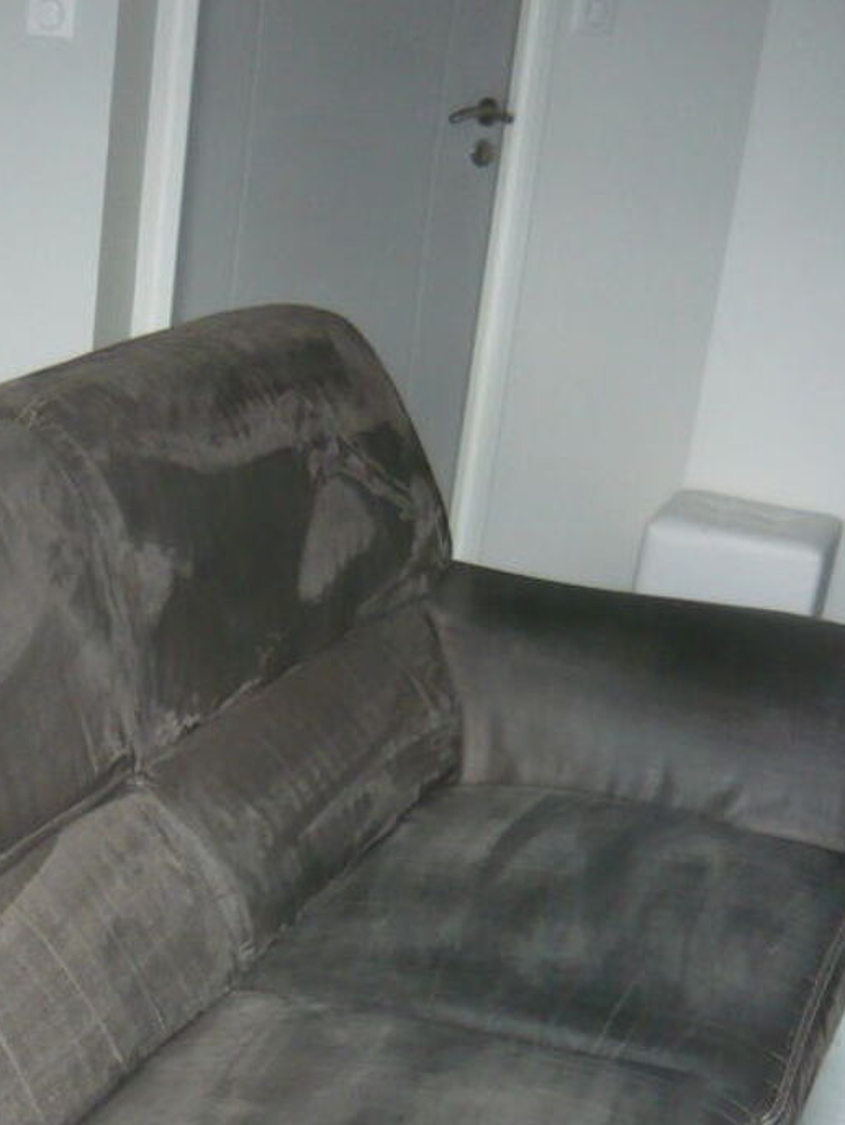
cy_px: 1037
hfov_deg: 22.3
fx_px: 2081
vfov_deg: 28.9
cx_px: 62
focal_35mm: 64
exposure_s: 1/30
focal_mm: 5.5
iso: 320
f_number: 2.8
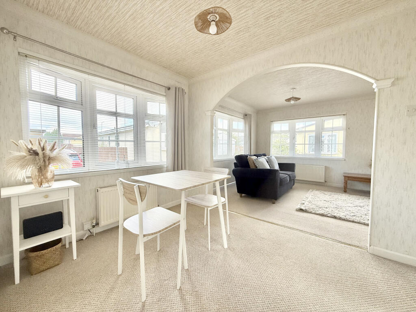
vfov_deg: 85.7
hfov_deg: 102.1
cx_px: 208
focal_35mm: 14
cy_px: 156
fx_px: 168
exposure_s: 1/135
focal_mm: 2.22
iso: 64
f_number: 2.2
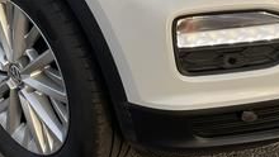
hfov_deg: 20.7
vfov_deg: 11.1
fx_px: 762
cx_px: 172
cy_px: -108
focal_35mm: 103
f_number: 1.6
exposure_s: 1/467
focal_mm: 4.2
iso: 32
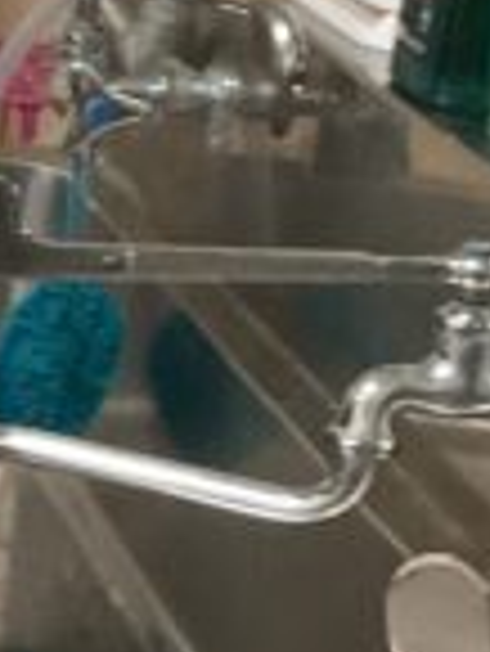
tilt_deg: -23.7
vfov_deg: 12.3
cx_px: -418
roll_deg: -4.3
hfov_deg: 8.9
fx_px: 3015
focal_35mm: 160
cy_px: 580
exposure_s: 1/40
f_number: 1.8
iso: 250
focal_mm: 3
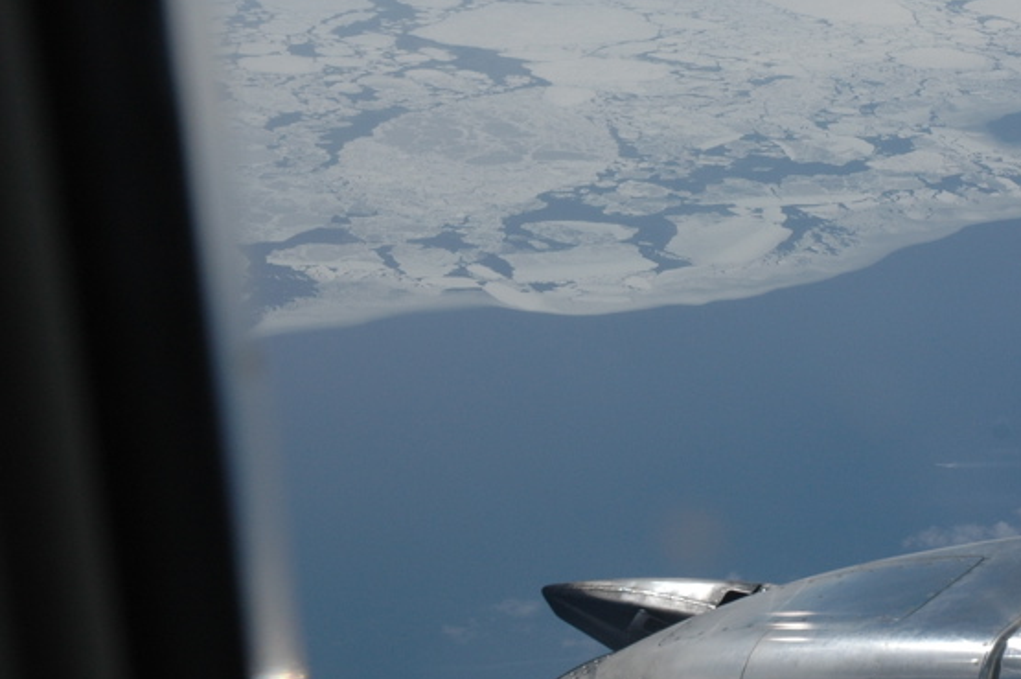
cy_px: 109
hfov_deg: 19.3
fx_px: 2975
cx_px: 823
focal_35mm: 105
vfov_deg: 12.9
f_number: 10
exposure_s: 1/400
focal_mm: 38
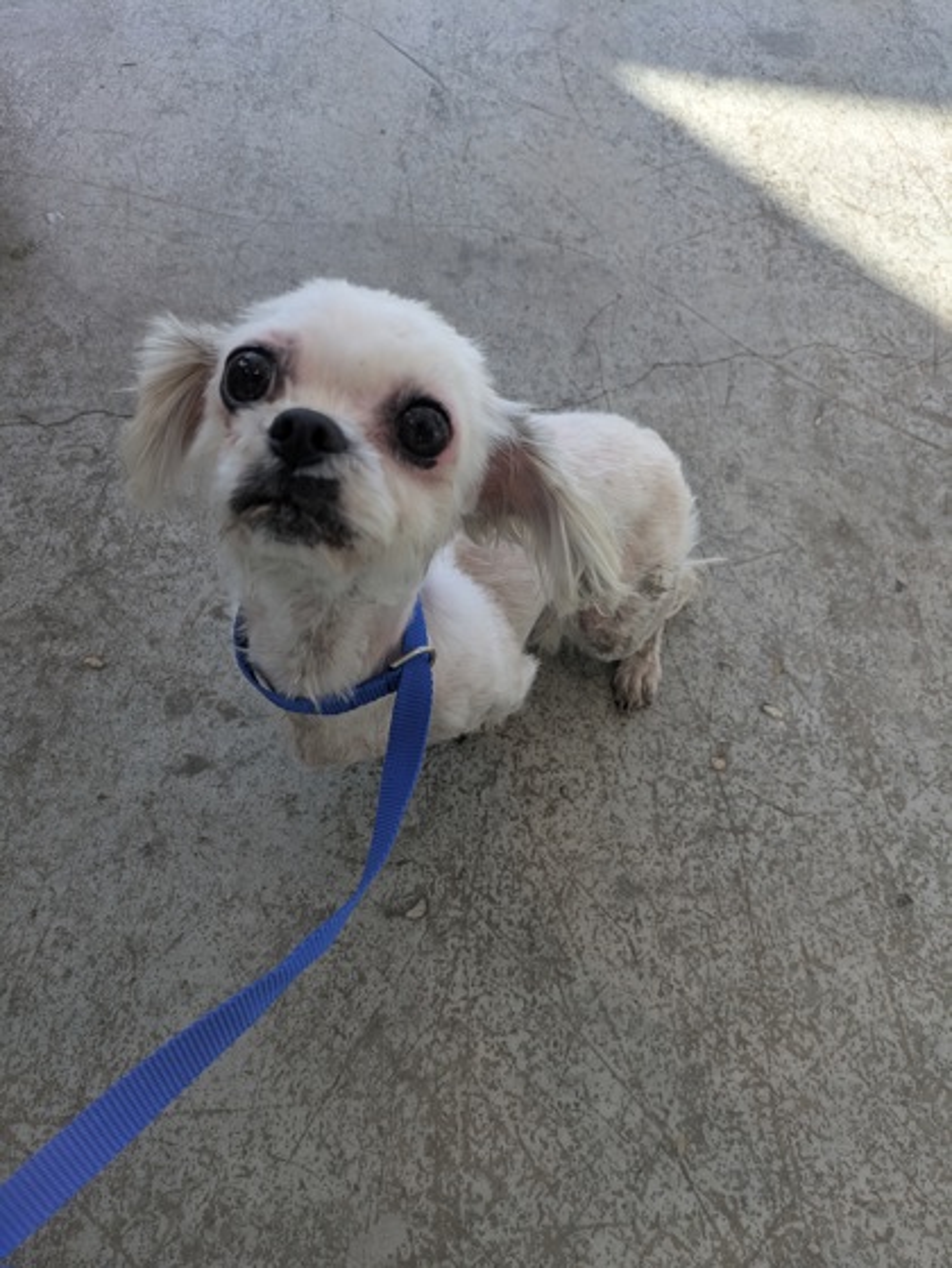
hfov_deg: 54.9
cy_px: 634
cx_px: 476
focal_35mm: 25
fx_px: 916
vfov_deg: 69.4
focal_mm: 5.43
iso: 46
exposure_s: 1/332
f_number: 1.89
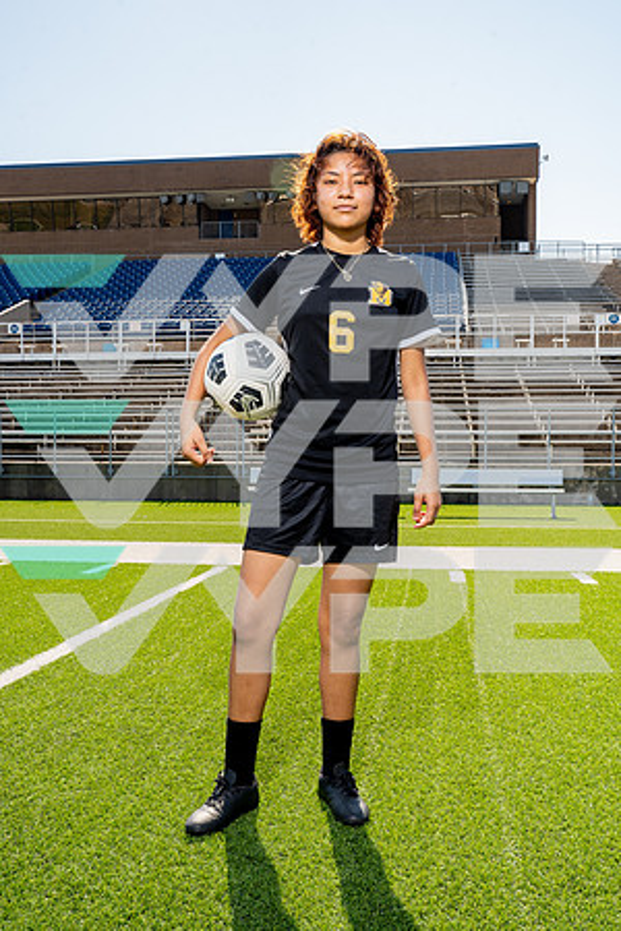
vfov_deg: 54.4
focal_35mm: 35
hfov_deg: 37.9
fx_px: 906
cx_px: 310
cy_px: 466
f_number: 11
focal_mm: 35
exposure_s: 1/250
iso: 320
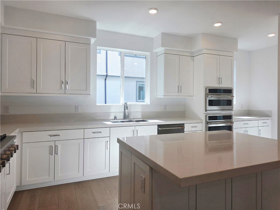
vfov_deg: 58.8
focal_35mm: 23
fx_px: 186
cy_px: 105
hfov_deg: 74.0
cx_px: 140
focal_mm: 6.3
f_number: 1.7
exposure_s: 1/120
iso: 20
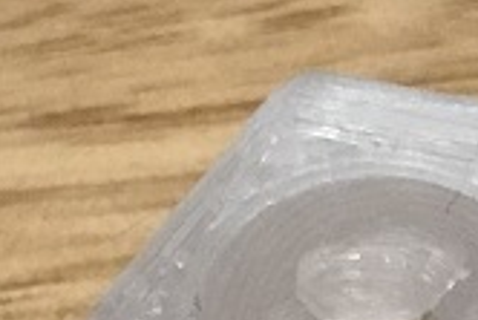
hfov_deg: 9.1
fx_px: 2977
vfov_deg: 6.1
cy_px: 320
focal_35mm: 224
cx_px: 455
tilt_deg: -55.1
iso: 80
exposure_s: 1/8
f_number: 1.8
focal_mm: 3.99
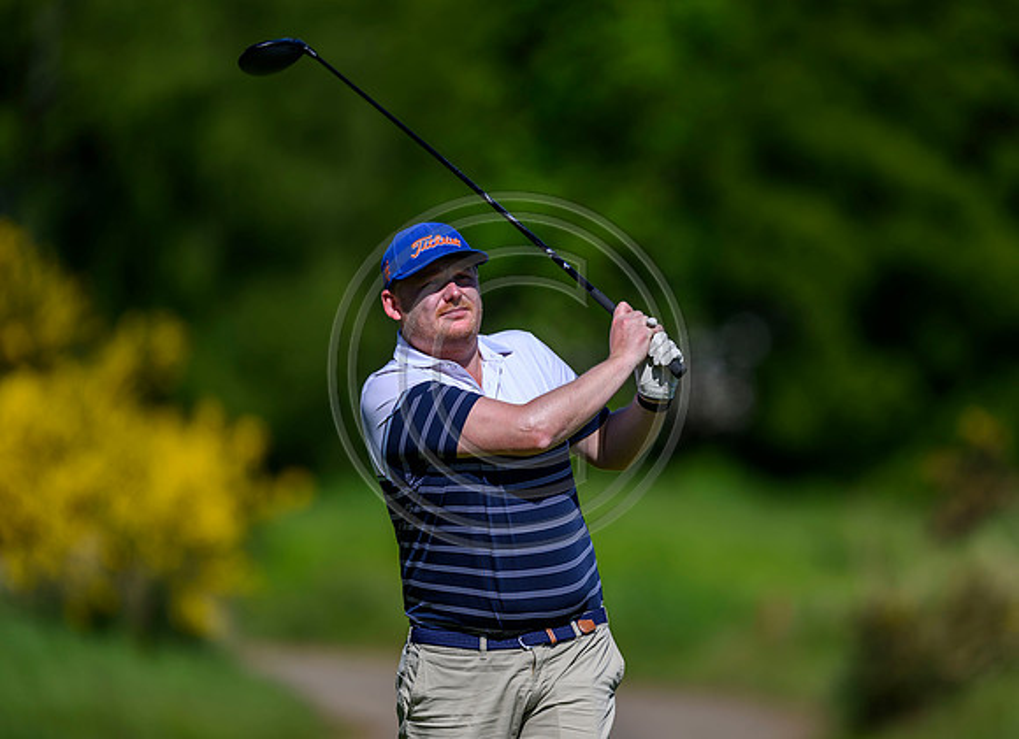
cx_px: 556
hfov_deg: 4.7
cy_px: 370
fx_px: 12340
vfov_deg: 3.4
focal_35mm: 424
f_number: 3.2
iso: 64
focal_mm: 400
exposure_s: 1/1600
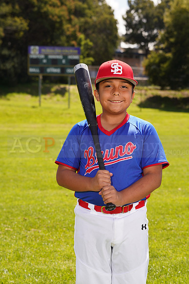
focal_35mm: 100
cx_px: 94
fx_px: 787
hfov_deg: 13.7
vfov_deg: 20.4
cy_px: 142
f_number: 9
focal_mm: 100
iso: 100
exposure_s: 1/160
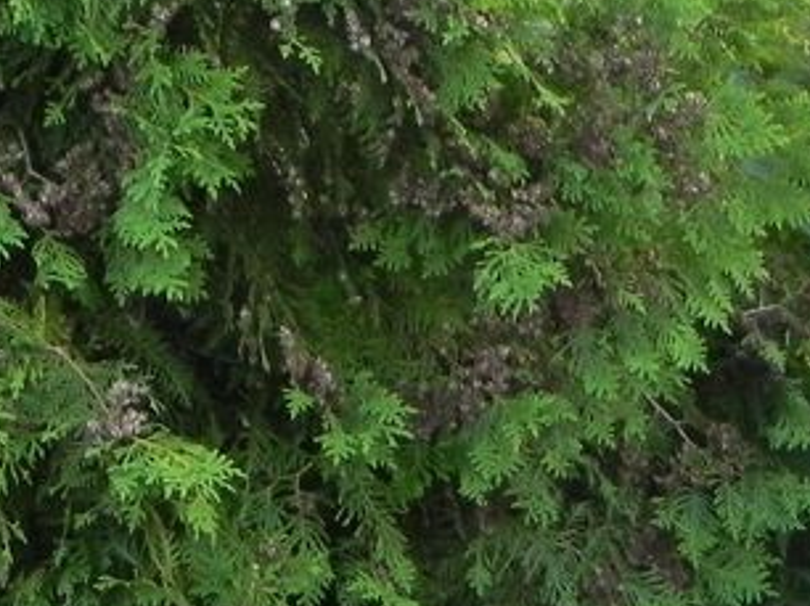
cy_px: 1016
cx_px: 1055
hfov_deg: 13.3
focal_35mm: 143
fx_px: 3344
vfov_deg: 9.9
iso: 160
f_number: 3.5
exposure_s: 1/13
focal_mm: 7.3
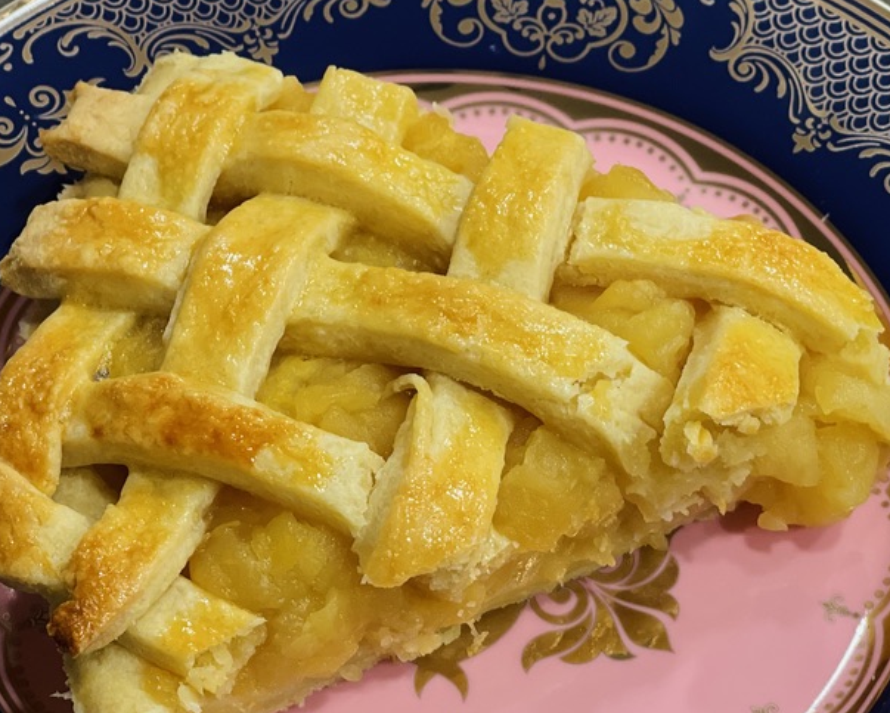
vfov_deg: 14.5
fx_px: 2793
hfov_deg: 18.1
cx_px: 444
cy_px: 409
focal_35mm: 106
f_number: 2.2
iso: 160
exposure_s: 1/40
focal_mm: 7.5
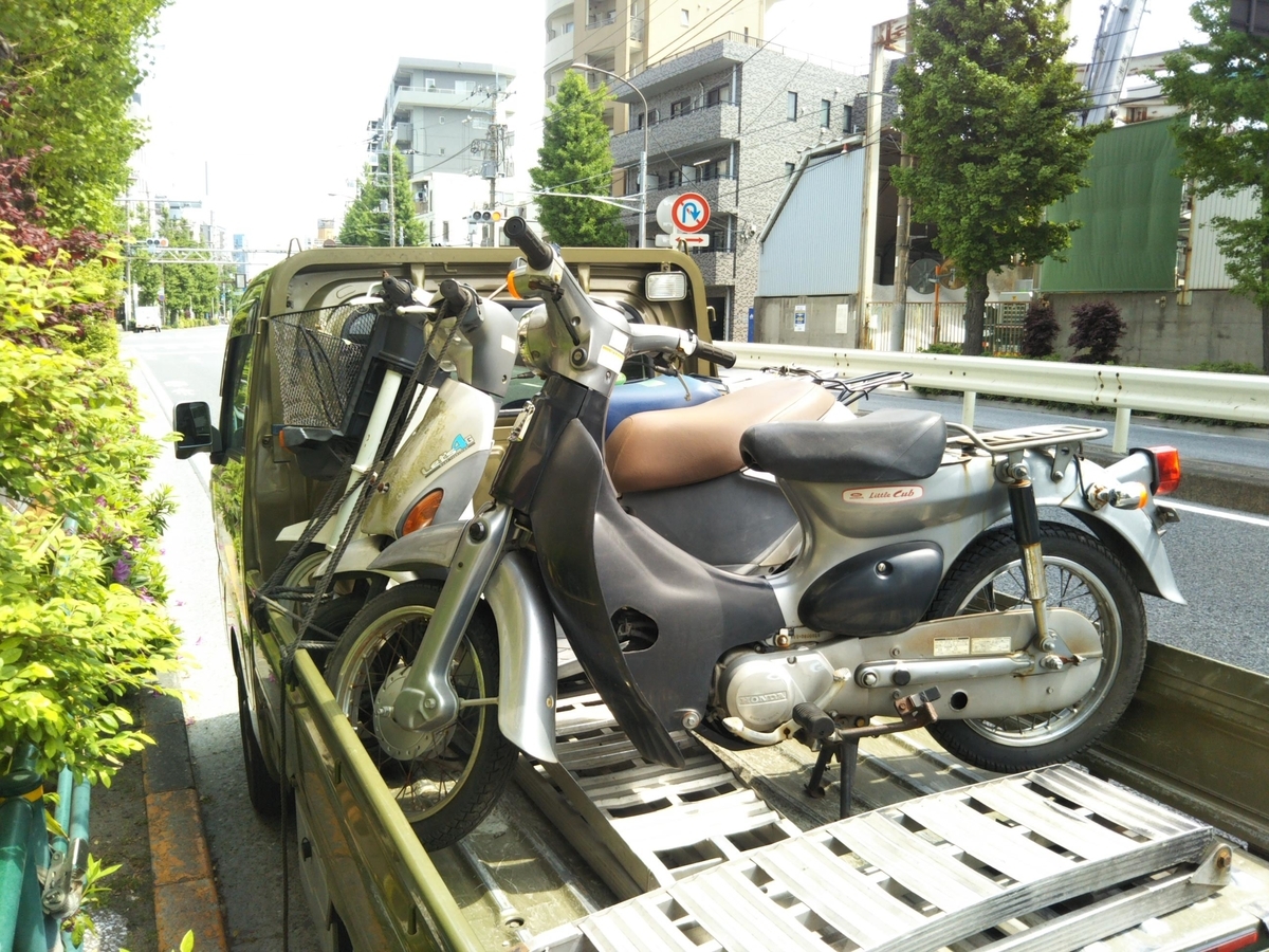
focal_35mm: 30
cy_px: 476
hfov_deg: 60.0
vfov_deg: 46.8
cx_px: 634
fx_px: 1100
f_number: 2.2
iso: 27
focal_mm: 4
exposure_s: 1/227
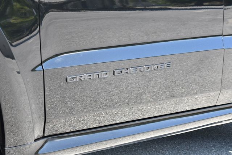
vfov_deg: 12.5
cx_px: 116
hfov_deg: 18.6
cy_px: 78
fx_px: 710
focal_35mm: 110
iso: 400
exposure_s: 1/250
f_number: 5.6
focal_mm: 55
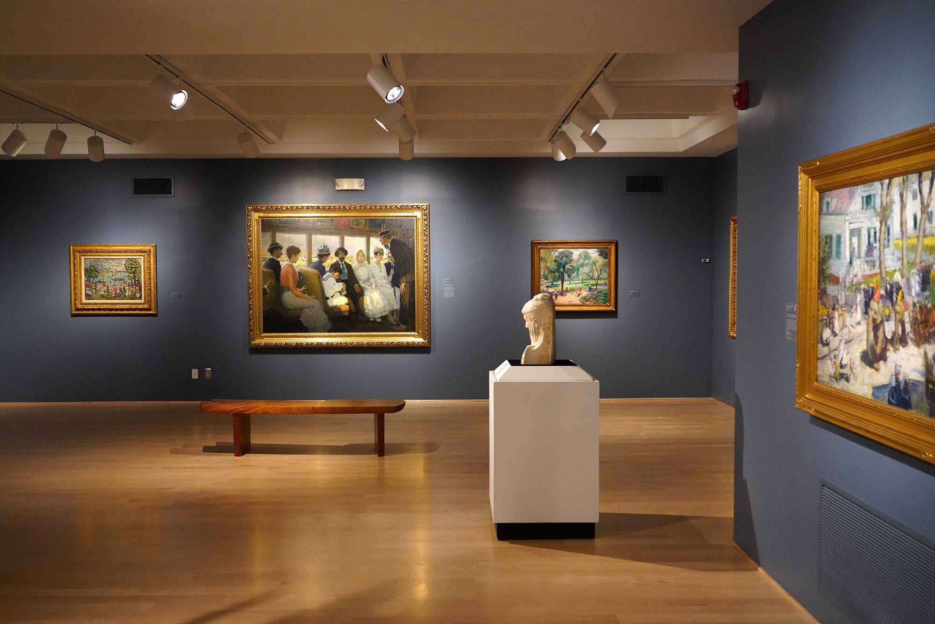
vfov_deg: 38.9
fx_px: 883
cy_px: 312
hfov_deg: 55.8
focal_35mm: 34
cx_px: 468
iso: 6400
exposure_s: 1/100
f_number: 5
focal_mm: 34
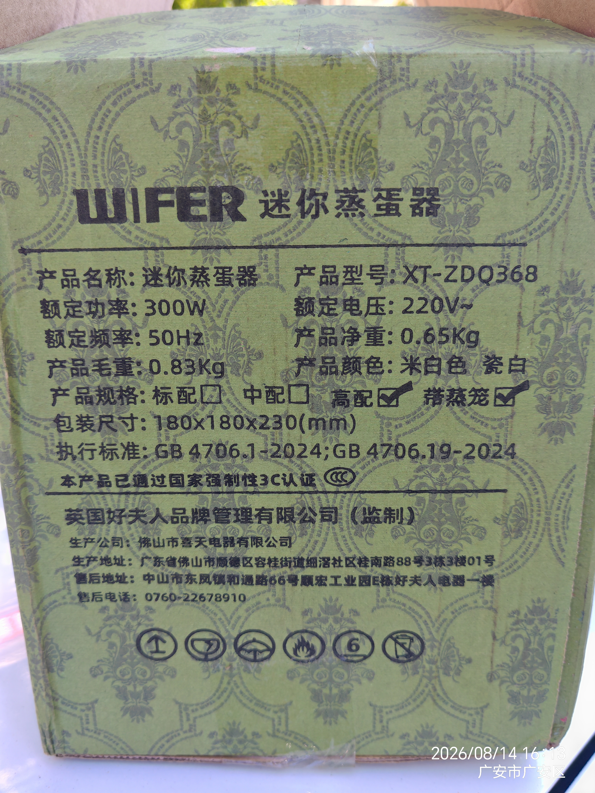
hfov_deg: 51.4
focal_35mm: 27
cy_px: 396
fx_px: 619
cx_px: 298
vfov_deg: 65.3
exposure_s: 1/140
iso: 50
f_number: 1.9
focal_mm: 5.52
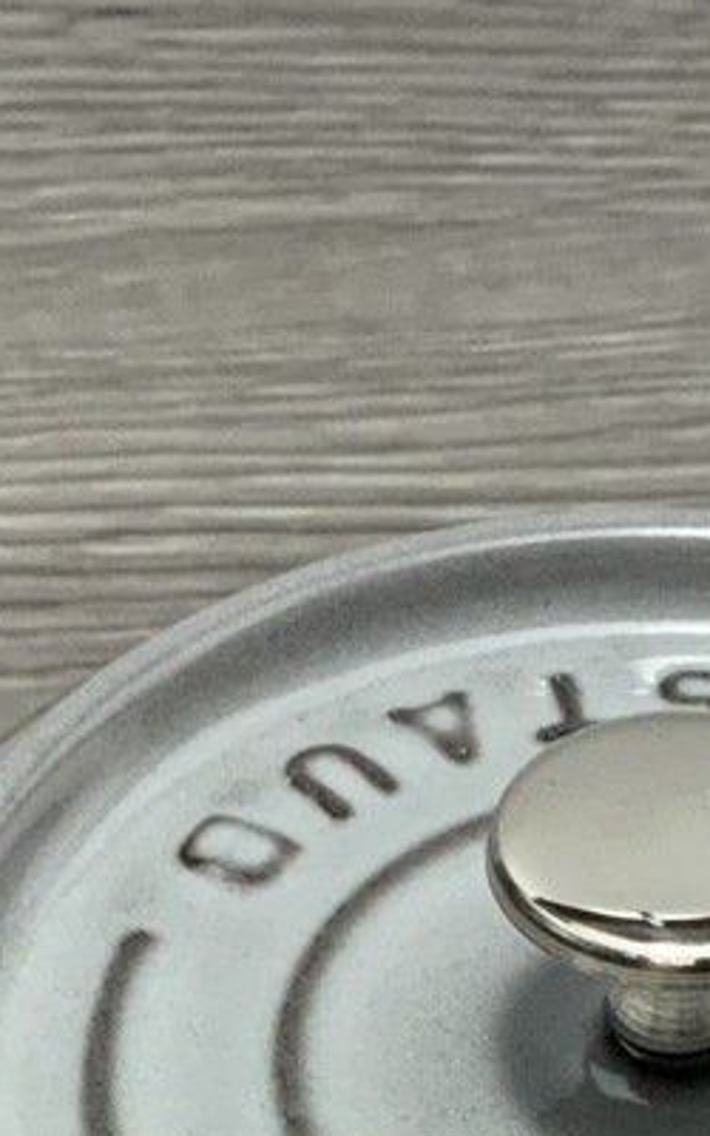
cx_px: 514
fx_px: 3808
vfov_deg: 16.0
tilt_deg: -50.9
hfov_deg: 10.6
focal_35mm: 123
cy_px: 1514
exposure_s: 1/60
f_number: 1.8
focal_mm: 3
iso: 125
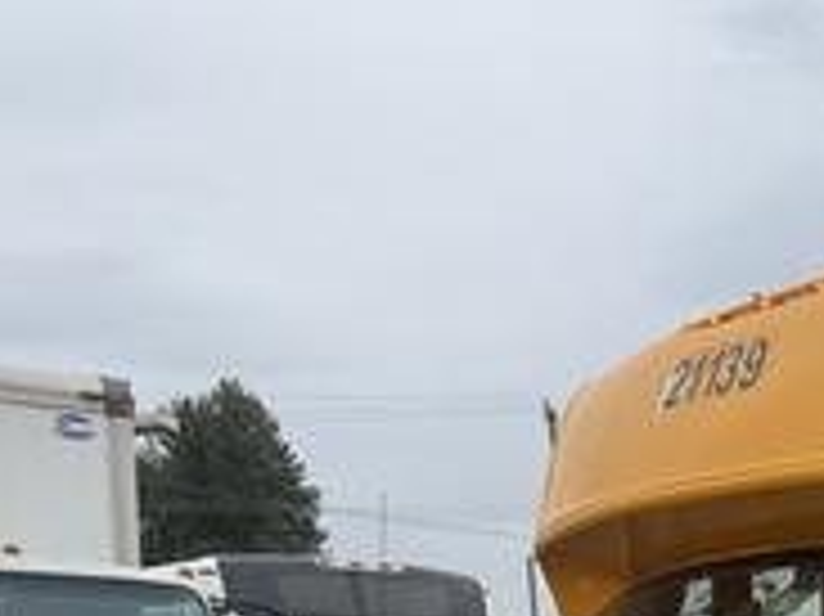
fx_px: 1499
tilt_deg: -0.3
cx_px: 1000
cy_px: 805
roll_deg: -1.6
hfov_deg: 27.0
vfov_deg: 21.1
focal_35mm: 63
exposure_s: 1/1156
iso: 80
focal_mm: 6.76
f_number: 1.78
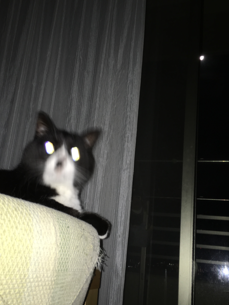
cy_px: 158
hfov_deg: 36.8
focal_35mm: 39
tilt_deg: +16.2
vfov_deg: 47.9
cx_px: 104
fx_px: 344
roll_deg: -6.6
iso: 32
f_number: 2.2
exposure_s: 1/16
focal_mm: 4.15
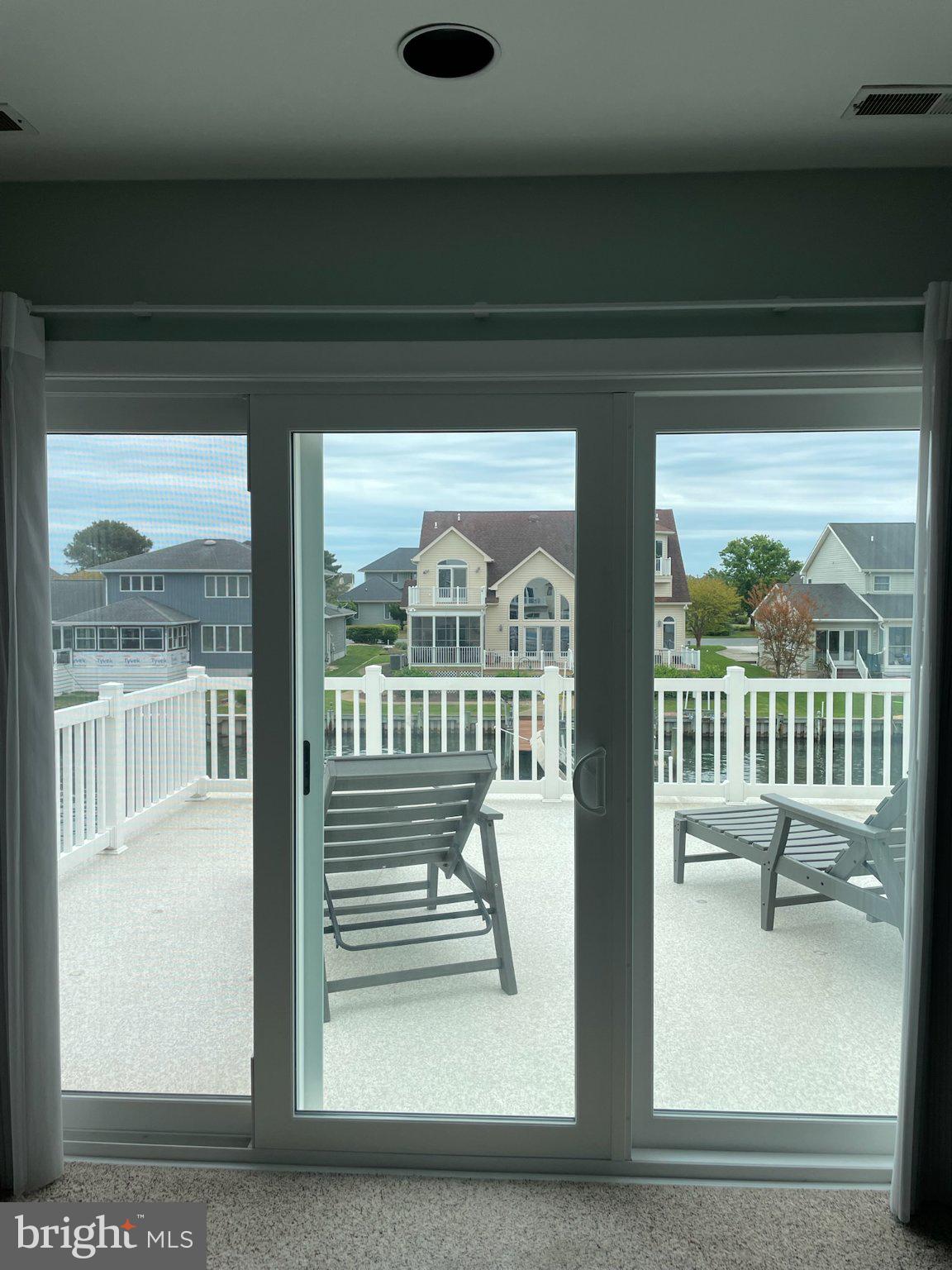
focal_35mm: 26
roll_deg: +0.1
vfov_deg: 67.3
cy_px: 635
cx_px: 476
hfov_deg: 53.1
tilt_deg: -1.7
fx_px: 953
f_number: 1.6
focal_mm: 4.2
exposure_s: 1/988
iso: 32
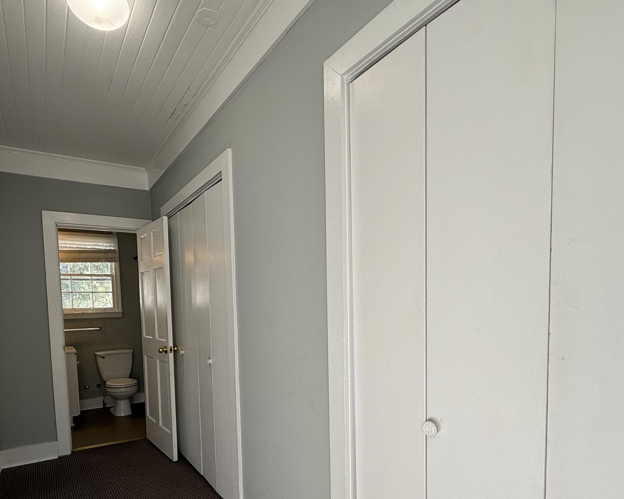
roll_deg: +2.3
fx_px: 388
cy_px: 332
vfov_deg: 63.9
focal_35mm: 21
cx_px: 259
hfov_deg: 77.0
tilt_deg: -3.7
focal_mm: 2.22
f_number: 2.2
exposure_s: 1/120
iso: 64
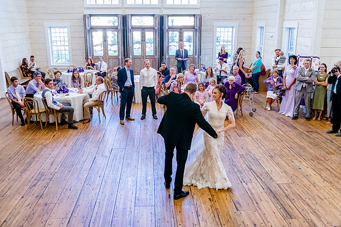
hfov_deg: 54.4
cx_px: 170
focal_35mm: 35
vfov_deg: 37.9
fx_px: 332
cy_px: 114
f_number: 3.2
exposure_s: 1/640
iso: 3200
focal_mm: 35
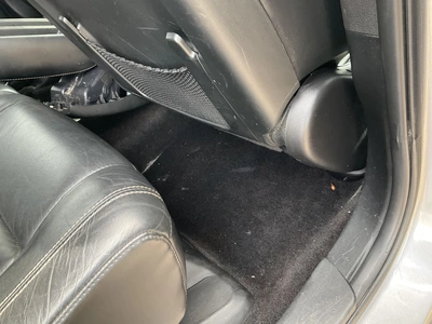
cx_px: 216
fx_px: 362
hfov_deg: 61.7
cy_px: 162
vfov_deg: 48.2
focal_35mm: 29
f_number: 1.8
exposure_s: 1/60
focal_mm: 3
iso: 100
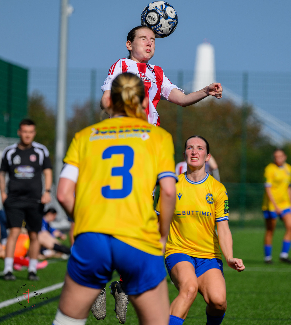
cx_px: 144
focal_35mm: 361
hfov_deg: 4.6
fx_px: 3647
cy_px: 171
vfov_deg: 5.1
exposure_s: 1/2000
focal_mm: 250
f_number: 5
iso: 200
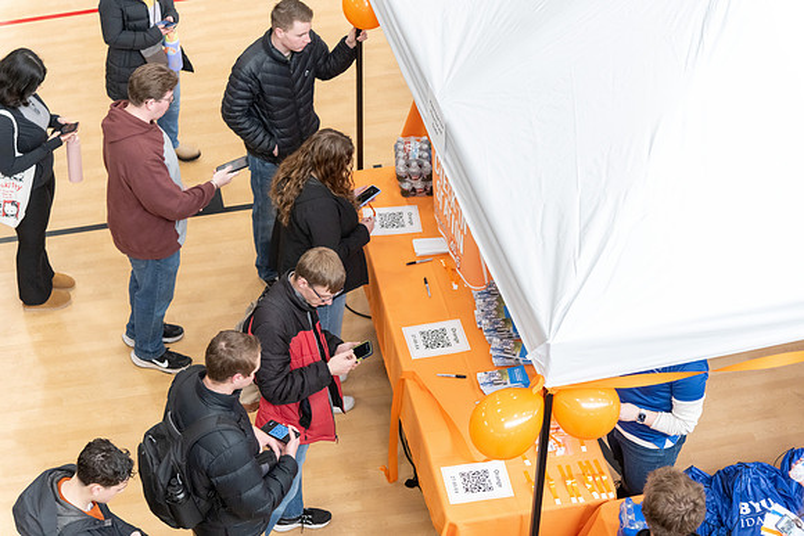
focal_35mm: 70
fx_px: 1564
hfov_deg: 28.8
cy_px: 268
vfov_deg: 19.5
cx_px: 402
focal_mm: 70
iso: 1250
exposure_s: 1/320
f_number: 4
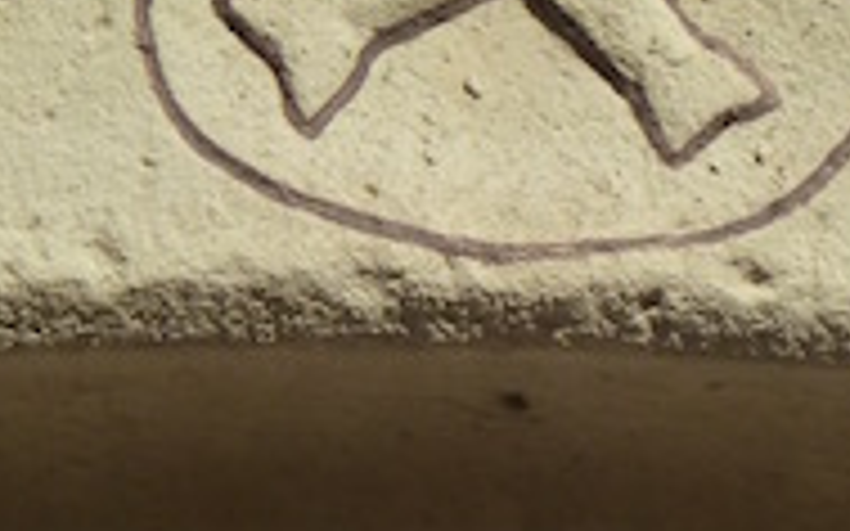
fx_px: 15146
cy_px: 364
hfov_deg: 3.2
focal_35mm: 654
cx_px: 594
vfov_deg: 2.0
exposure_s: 1/500
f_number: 5.6
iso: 125
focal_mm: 29.9
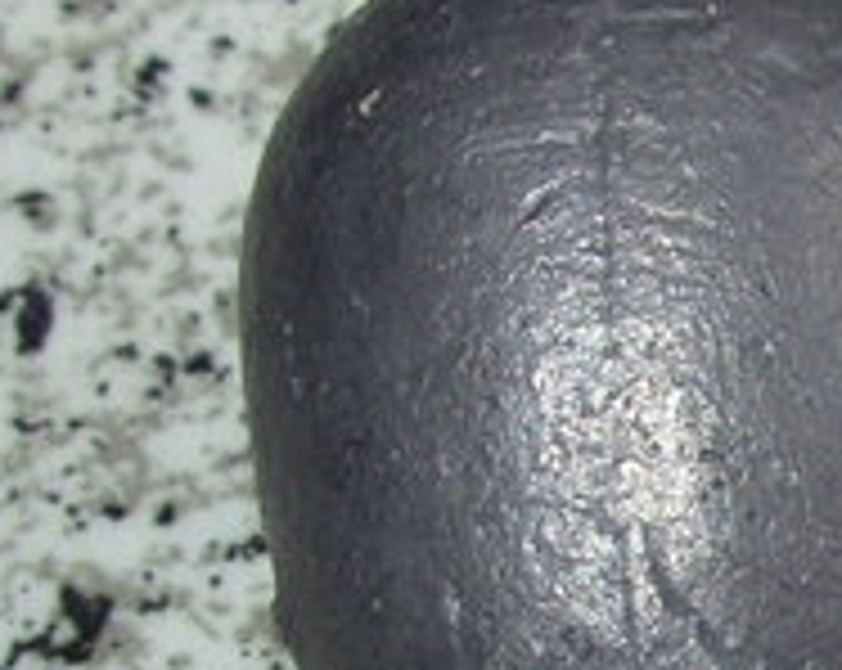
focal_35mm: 159
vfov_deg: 9.5
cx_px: 1310
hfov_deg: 11.6
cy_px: 827
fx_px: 3956
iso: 50
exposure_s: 1/32
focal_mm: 6.3
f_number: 4.9
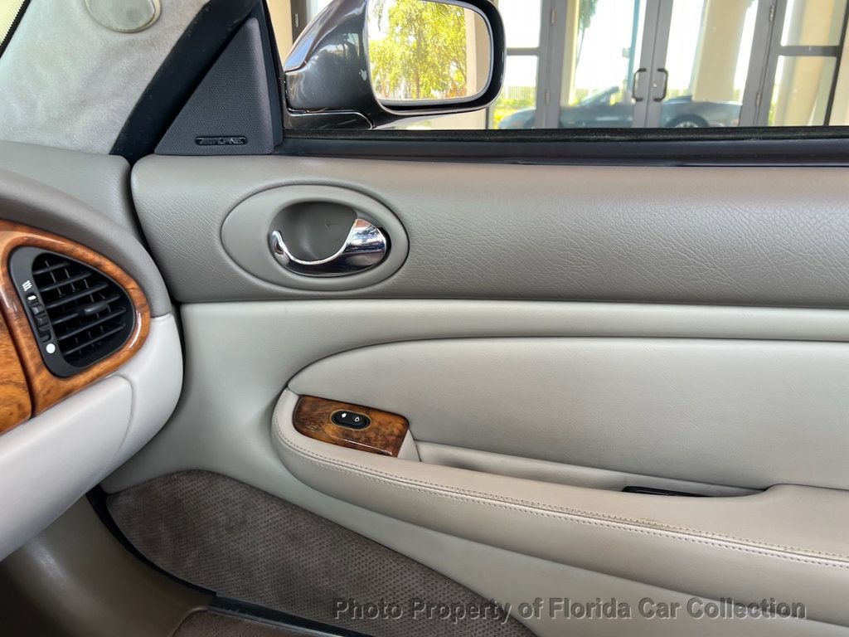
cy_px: 318
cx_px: 424
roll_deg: -1.0
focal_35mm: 26
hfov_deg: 67.3
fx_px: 638
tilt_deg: -20.5
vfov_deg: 53.1
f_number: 1.5
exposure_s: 1/121
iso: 80
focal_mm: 5.7
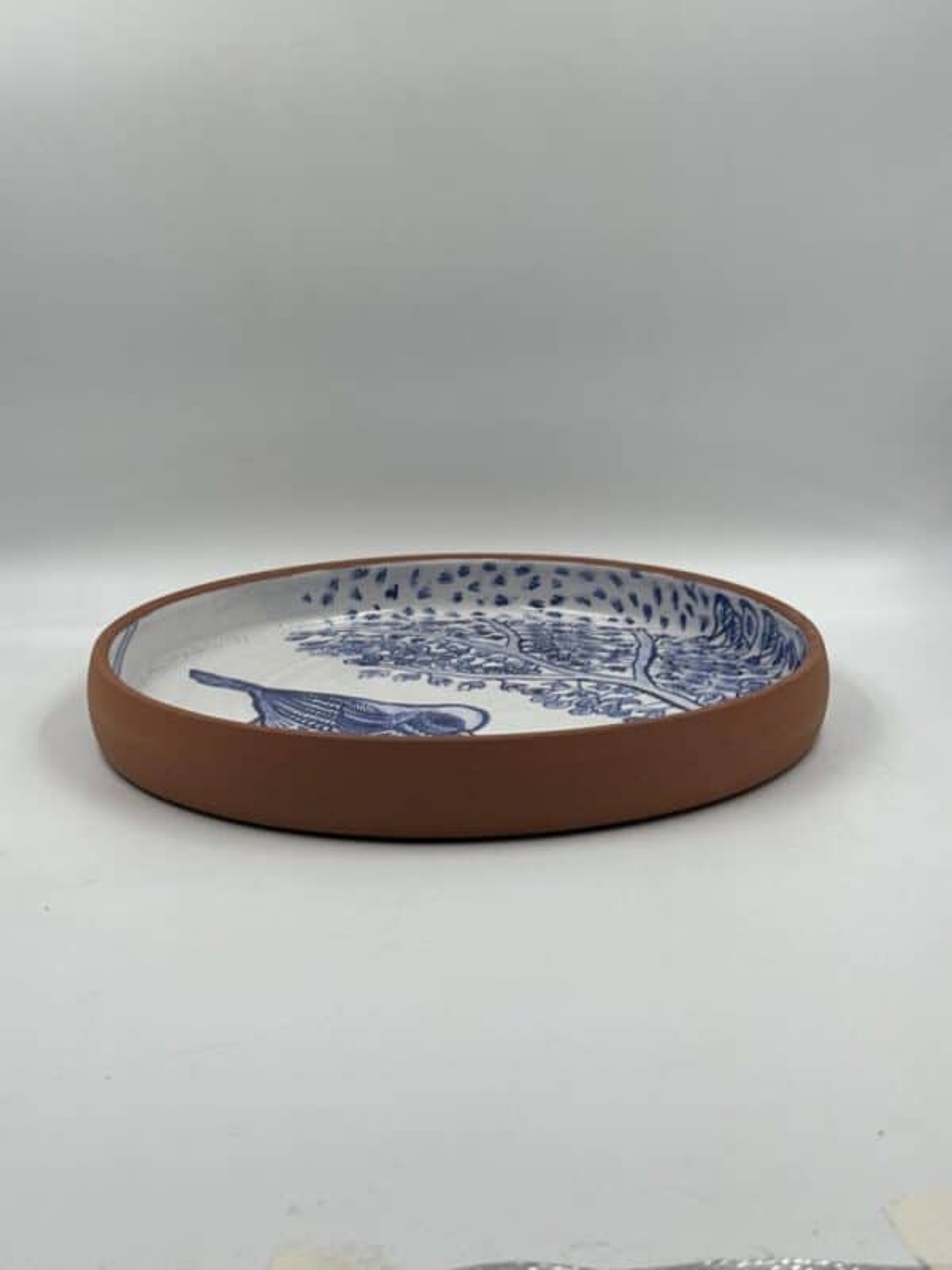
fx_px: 1760
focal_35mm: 48
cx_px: 476
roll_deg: -0.5
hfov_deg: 30.3
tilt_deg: -15.3
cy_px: 635
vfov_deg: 39.7
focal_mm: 6.86
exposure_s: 1/685
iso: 64
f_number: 1.78
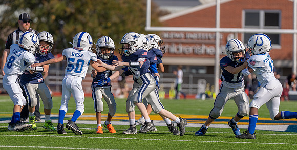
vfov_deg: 3.7
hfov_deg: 7.4
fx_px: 2296
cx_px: 130
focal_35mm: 299
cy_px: 81
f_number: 3.2
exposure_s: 1/3200
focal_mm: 200
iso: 160
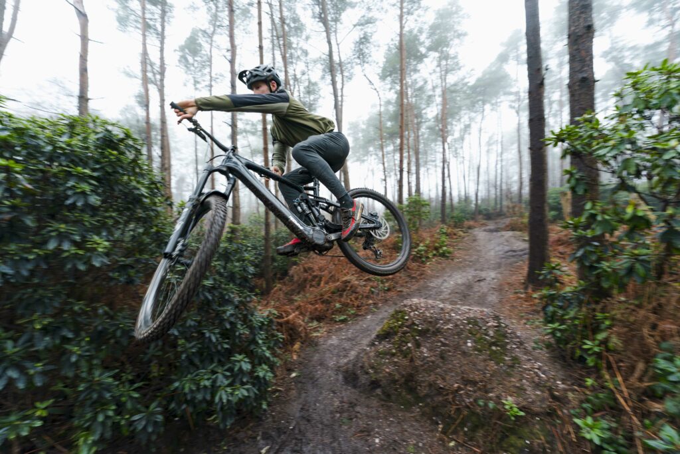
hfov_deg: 104.2
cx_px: 340
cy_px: 227
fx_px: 264
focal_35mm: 14
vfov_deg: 81.2
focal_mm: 14
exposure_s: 1/250
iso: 2000
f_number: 4
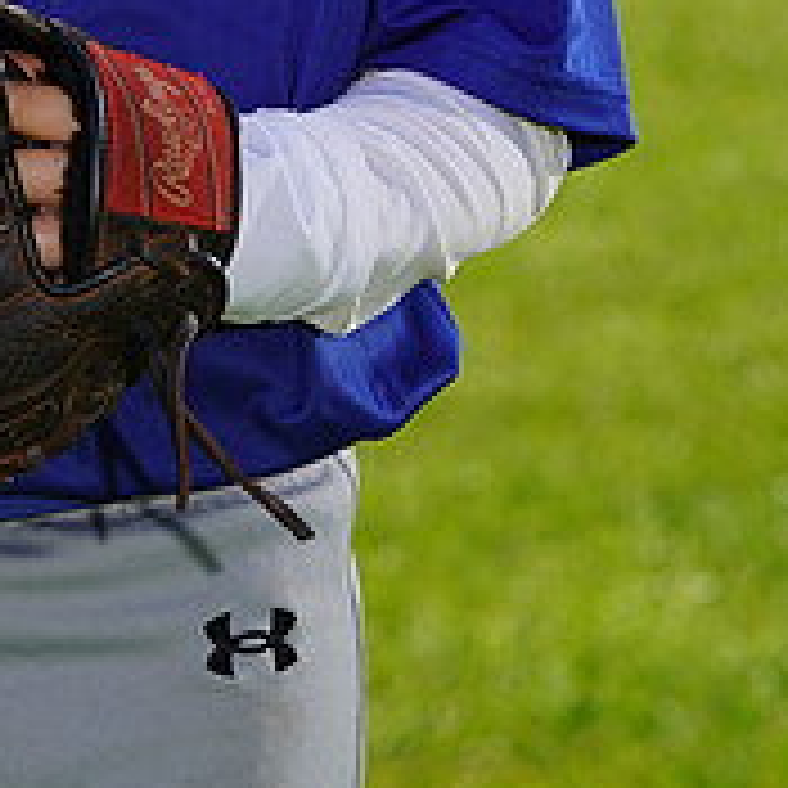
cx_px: 34
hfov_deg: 3.4
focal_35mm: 515
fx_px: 13264
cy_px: -468
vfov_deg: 3.4
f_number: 10
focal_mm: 183
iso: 100
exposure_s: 1/250
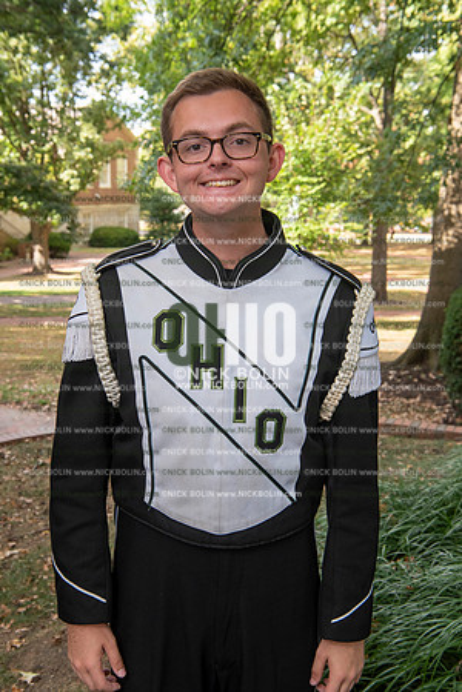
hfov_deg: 29.2
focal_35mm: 46
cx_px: 231
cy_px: 346
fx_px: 885
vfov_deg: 42.7
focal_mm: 46
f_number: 8
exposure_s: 1/100
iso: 500
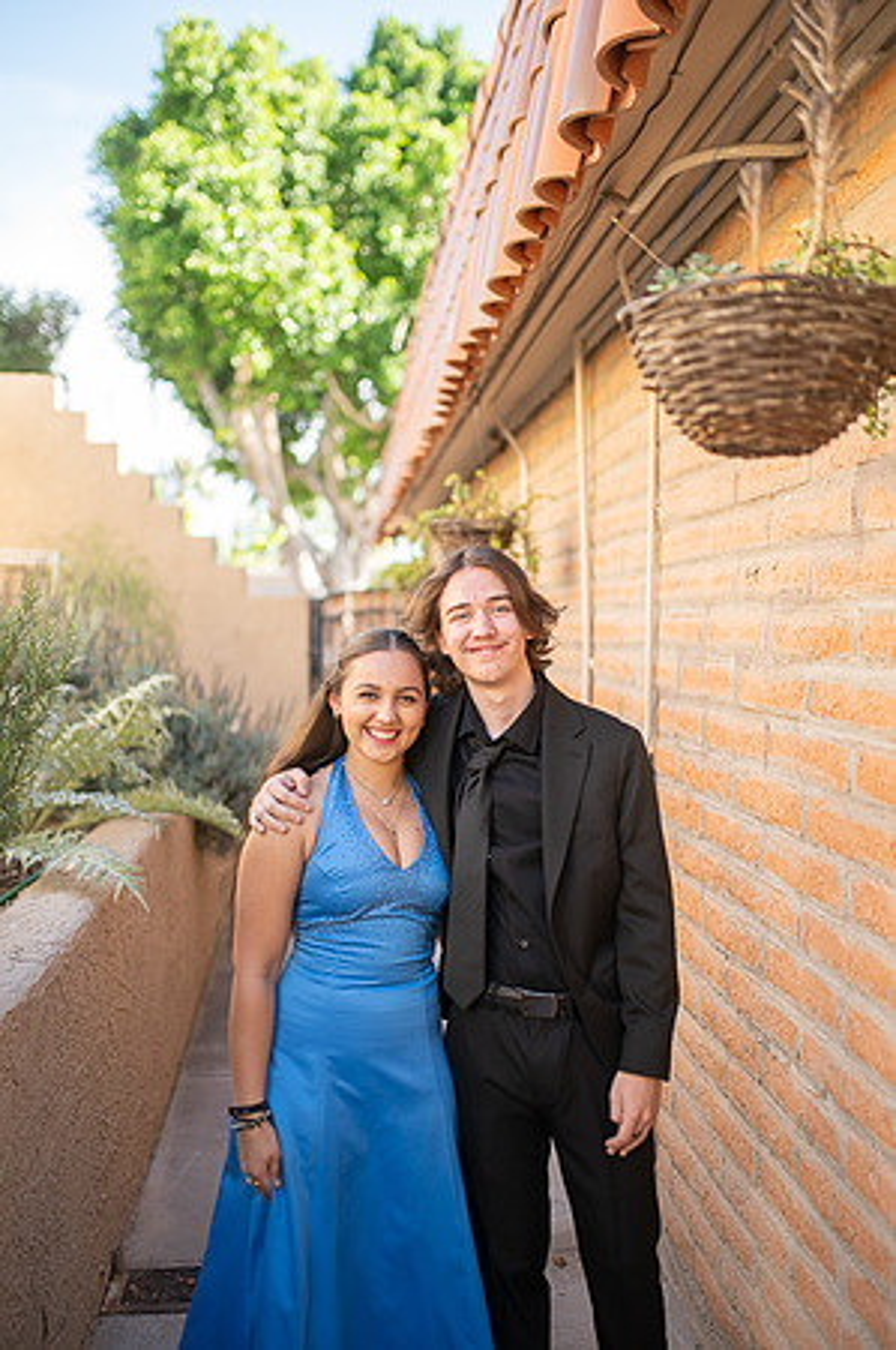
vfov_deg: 54.5
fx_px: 1310
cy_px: 675
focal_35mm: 35
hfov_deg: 37.8
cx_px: 448
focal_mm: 35
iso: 400
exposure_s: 1/3200
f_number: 1.4
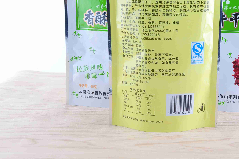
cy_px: 43
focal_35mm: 77
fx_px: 511
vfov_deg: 17.6
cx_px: 165
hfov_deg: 26.1
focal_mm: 44
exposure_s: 1/80
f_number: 5.6
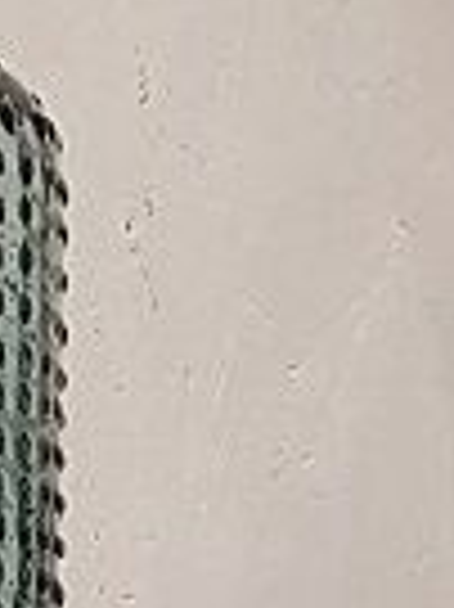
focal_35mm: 206
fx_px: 3608
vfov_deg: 7.9
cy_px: 2004
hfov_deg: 6.5
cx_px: -944
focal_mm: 4.2
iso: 160
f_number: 1.7
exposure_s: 1/50
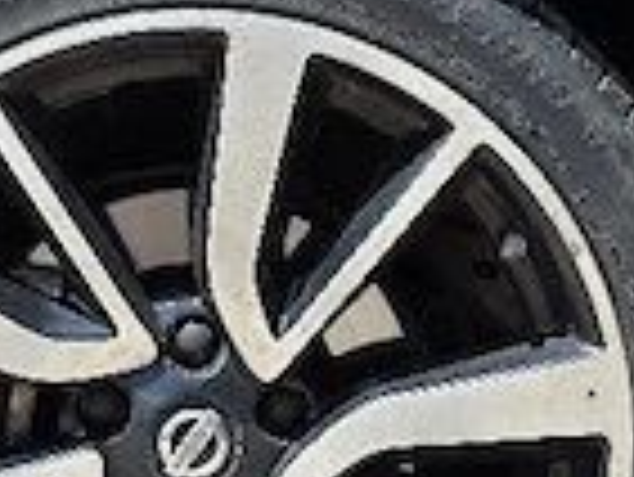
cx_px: 162
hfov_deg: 19.9
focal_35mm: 98
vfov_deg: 15.1
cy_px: 184
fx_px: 1796
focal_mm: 6.3
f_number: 1.7
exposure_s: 1/3333
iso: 80
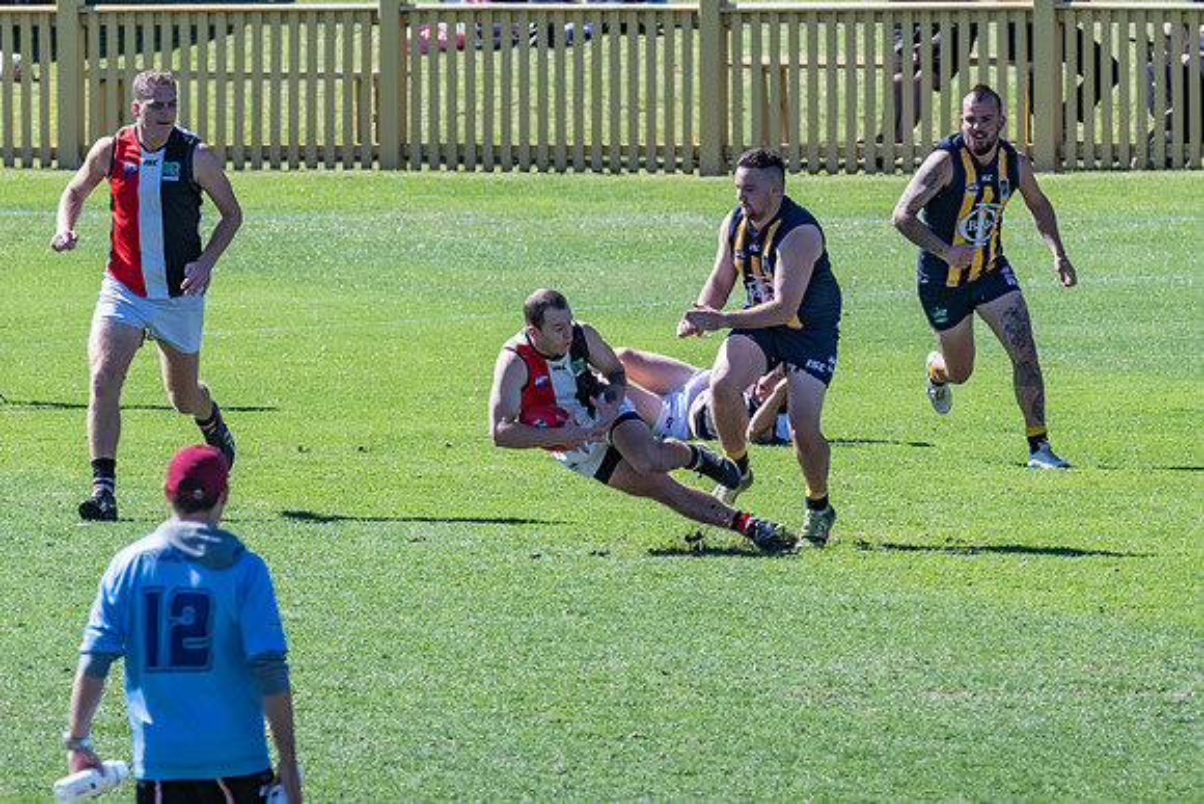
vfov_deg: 1.7
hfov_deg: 2.5
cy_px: 427
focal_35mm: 811
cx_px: 565
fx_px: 27125
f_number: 14
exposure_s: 1/1000
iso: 800
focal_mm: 500
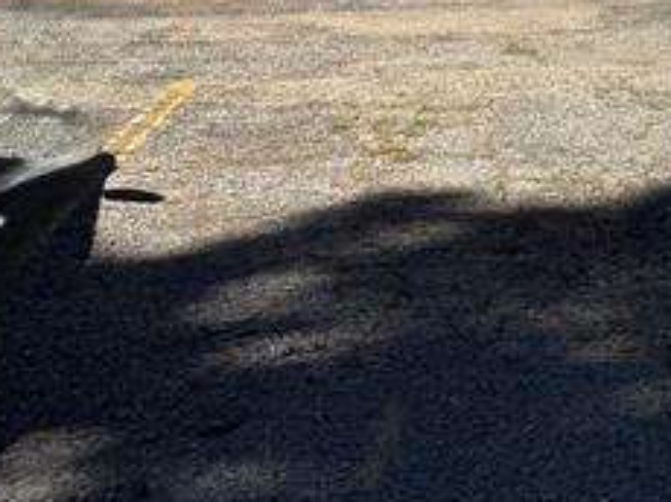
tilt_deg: +6.0
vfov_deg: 12.3
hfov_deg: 14.4
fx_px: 2072
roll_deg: -1.6
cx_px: 1453
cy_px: -493
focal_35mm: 107
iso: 80
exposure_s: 1/4975
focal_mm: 6.76
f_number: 1.78
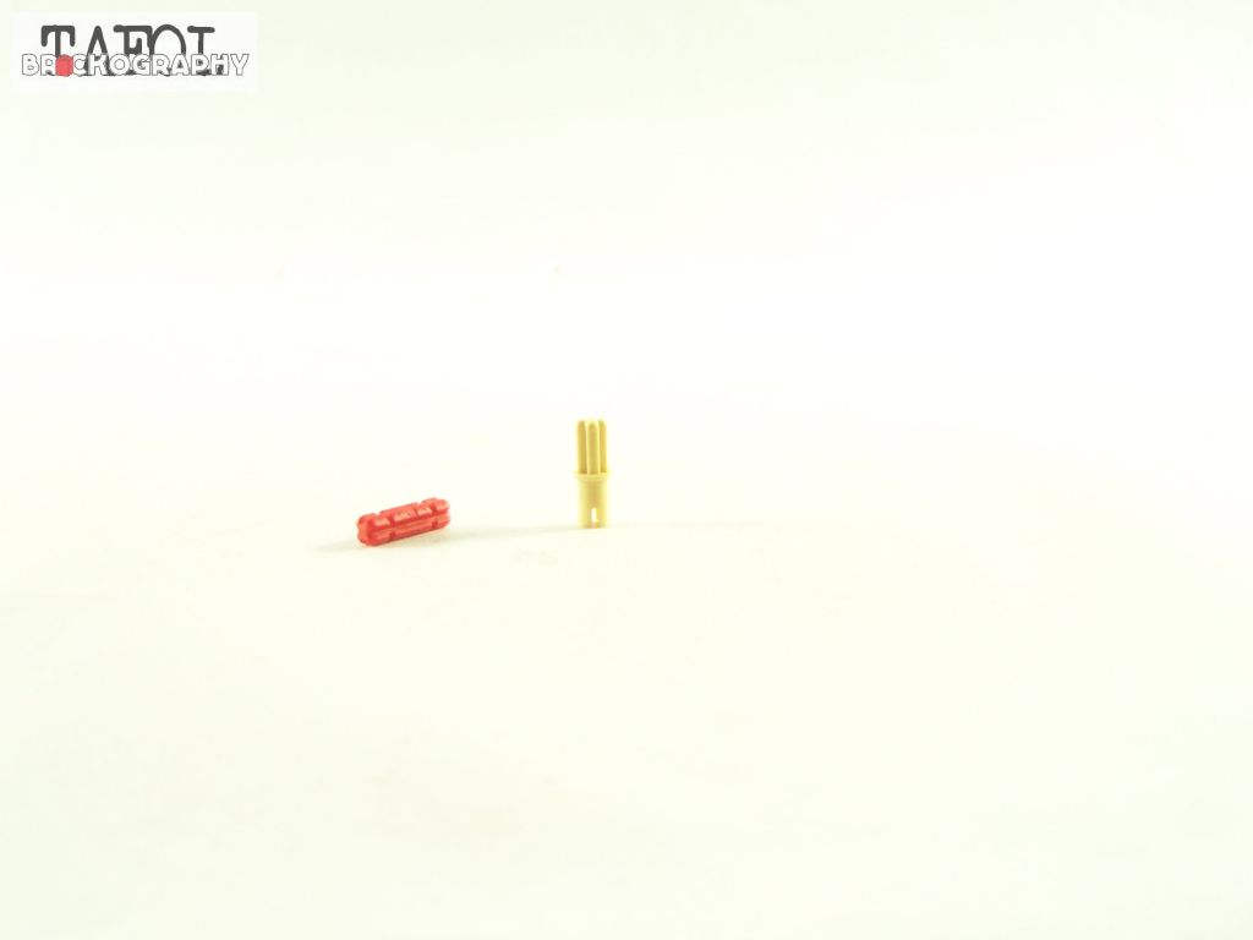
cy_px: 470
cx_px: 626
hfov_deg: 37.5
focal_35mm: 51
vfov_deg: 28.6
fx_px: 1846
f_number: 3.2
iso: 400
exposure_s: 1/60
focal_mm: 8.5
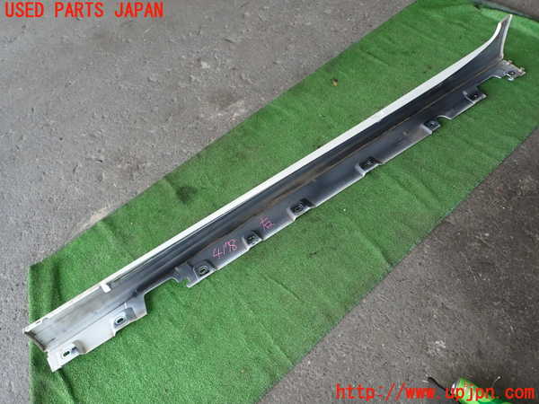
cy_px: 202
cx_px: 270
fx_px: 389
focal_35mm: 25
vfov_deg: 54.9
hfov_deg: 69.4
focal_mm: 4.5
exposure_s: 1/80
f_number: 2.8
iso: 100
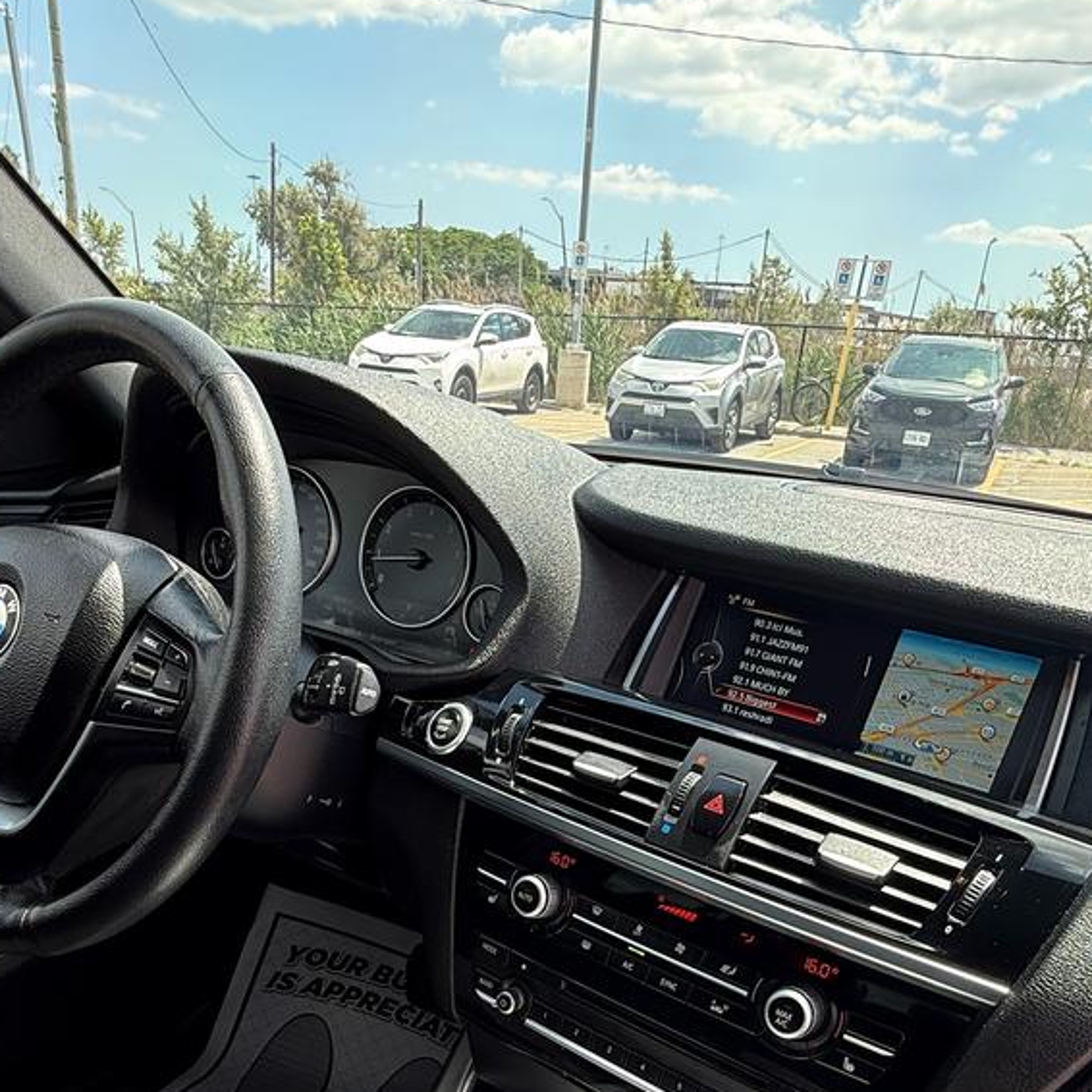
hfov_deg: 57.3
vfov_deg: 53.6
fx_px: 999
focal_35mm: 28
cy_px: 870
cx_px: 531
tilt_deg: -28.6
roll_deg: -3.5
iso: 64
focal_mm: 2.22
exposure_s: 1/135
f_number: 2.2
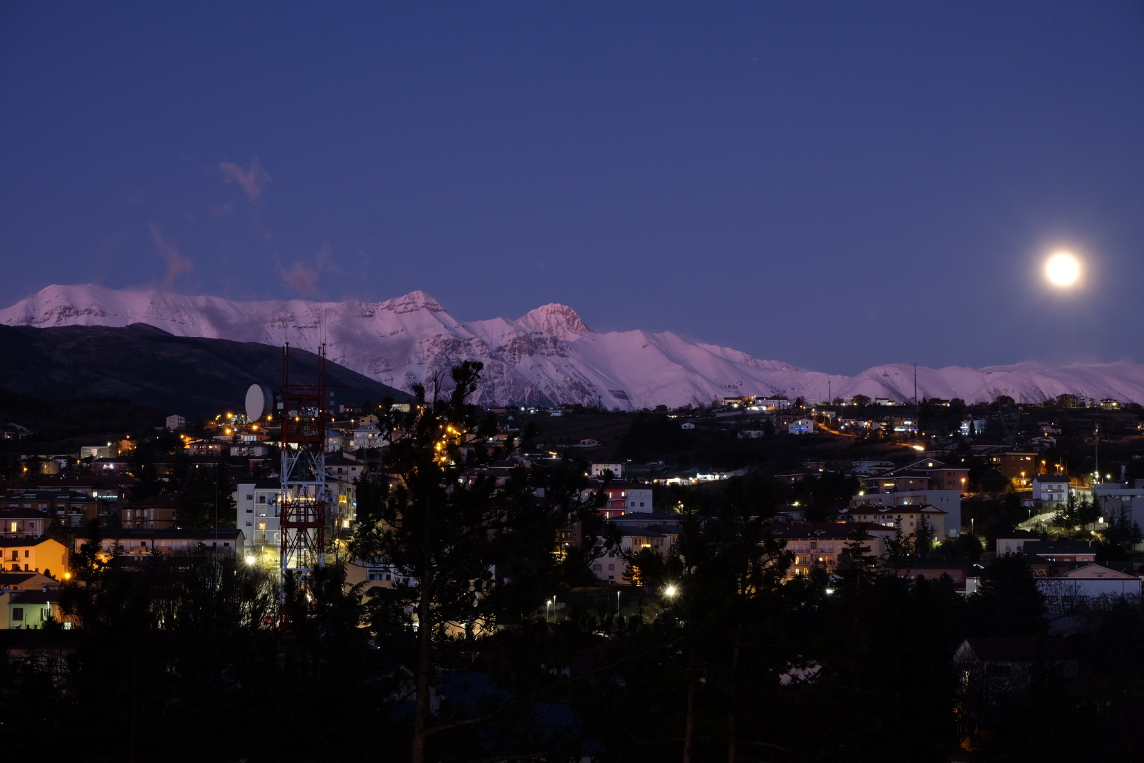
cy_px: 382
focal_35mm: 67
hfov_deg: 30.1
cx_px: 572
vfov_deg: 20.3
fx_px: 2129
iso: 200
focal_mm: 44.5
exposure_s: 10
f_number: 8
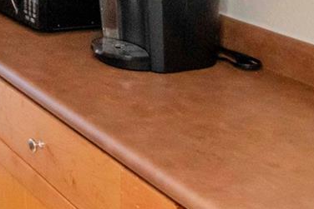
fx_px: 612
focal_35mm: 70
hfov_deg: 26.4
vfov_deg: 17.7
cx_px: -34
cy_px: -92
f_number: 9
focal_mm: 11
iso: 1600
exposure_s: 1/125
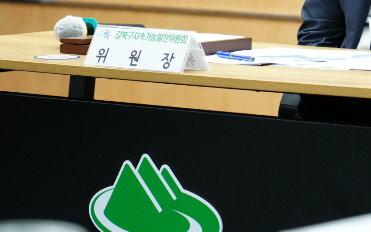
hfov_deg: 8.6
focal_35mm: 244
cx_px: 368
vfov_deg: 5.4
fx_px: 2467
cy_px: -8
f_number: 4
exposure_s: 1/250
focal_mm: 105
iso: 4000
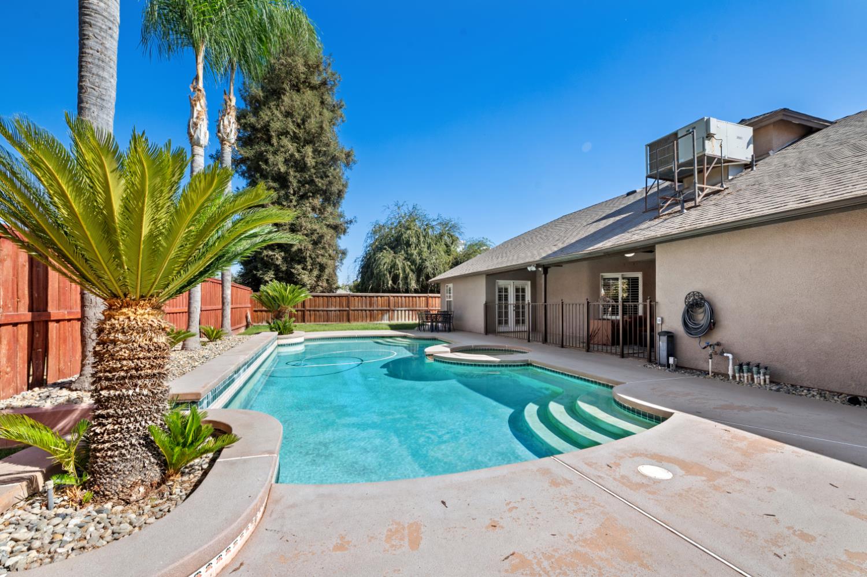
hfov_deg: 104.3
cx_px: 434
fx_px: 337
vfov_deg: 81.1
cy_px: 288
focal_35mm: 14
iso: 250
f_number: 9
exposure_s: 1/100
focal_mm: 14
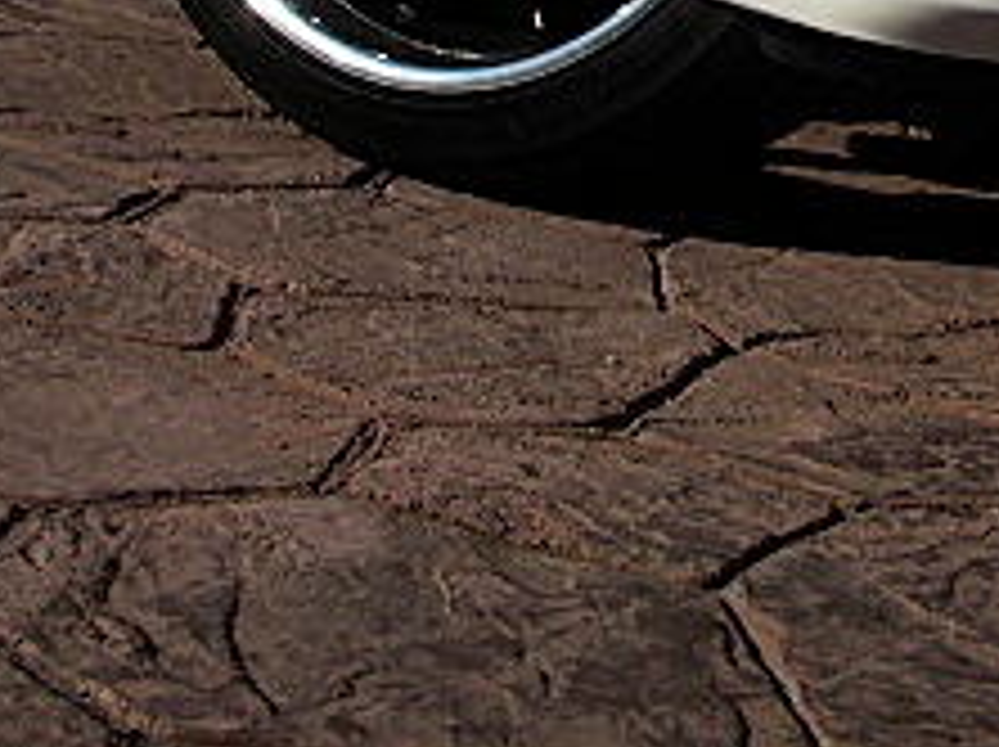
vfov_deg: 13.5
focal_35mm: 104
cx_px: 976
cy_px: -328
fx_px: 2998
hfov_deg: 18.5
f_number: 7.9
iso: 50
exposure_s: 1/200
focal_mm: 6.3
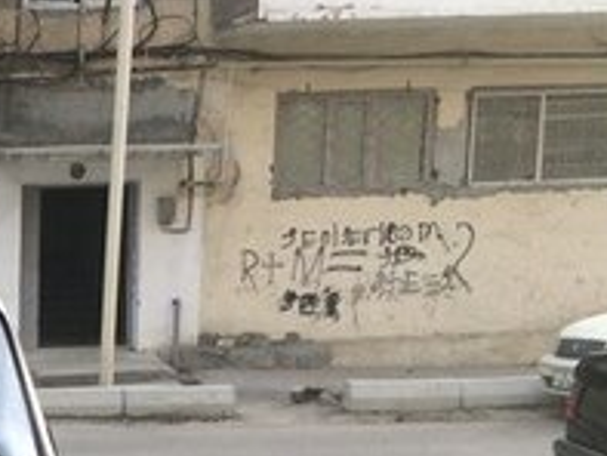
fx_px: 1702
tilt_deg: -11.5
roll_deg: +2.1
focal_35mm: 97
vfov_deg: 14.6
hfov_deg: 18.3
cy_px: 602
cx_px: -265
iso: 32
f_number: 2.2
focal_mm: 4.15
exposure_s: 1/283
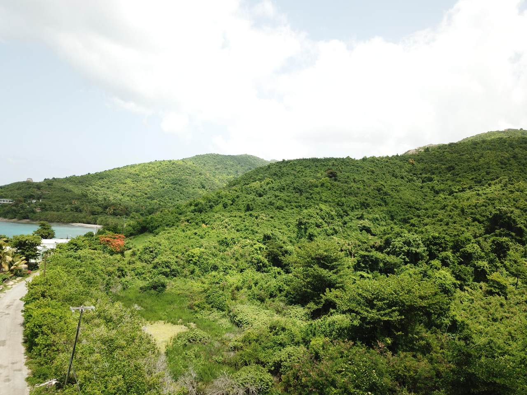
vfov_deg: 53.1
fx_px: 396
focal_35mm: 26
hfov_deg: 67.3
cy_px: 198
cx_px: 264
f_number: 2.2
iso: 100
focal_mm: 4.73
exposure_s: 1/817
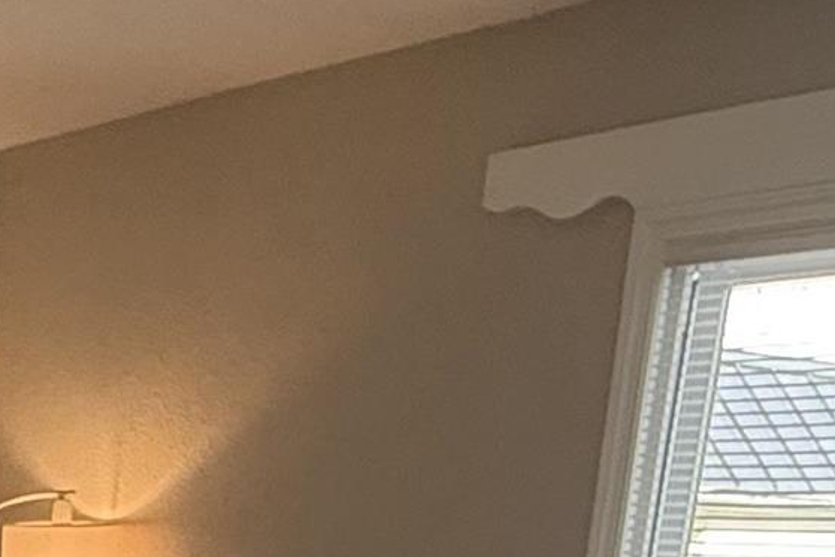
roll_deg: -1.4
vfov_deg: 14.2
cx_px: -212
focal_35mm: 80
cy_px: 1124
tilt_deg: -17.0
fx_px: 1856
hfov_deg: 22.9
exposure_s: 1/120
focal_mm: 2.22
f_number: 2.2
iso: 320
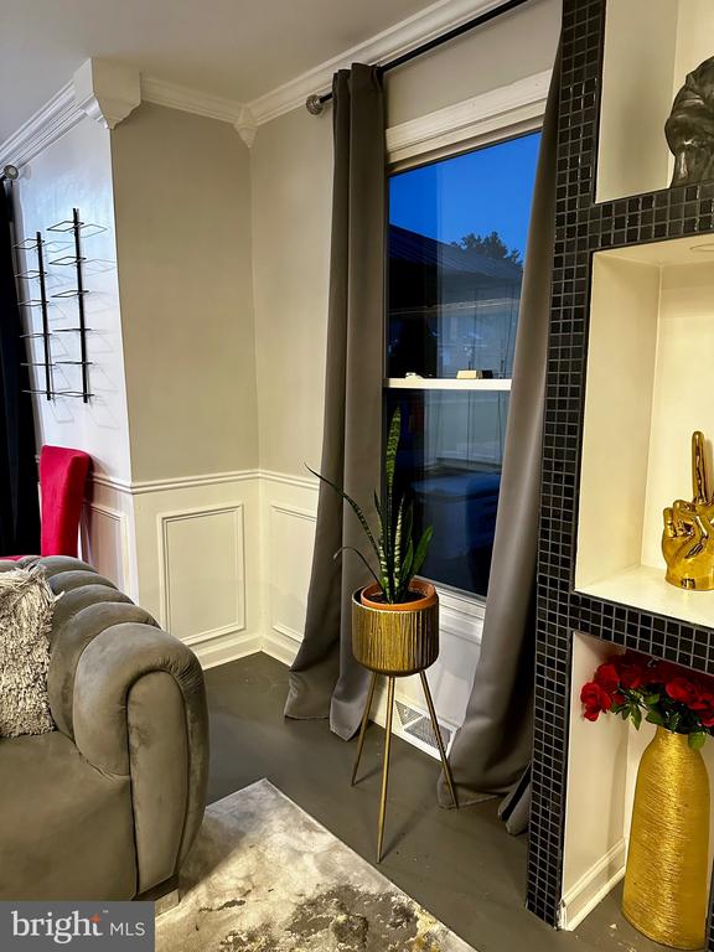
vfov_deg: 71.6
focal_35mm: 24
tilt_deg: -9.9
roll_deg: +0.1
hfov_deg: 56.8
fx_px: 660
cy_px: 476
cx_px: 357
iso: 640
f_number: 1.78
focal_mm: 6.86
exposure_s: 1/60
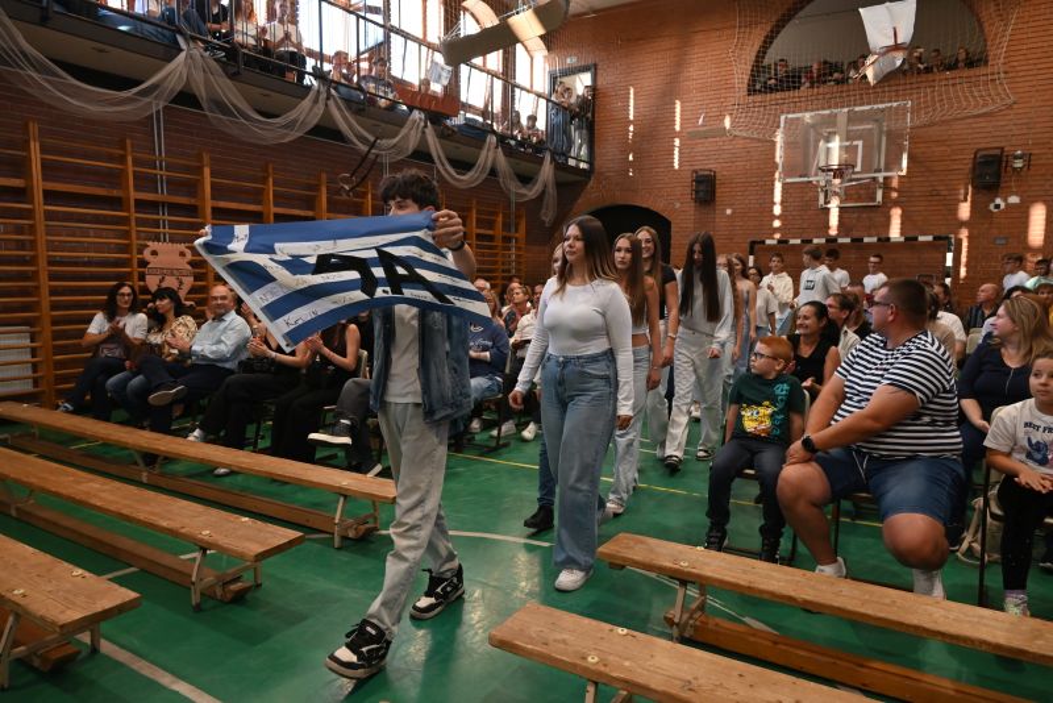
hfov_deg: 73.7
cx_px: 526
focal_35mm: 24
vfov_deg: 53.2
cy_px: 352
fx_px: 702
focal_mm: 24
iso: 1600
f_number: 6.3
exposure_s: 1/160
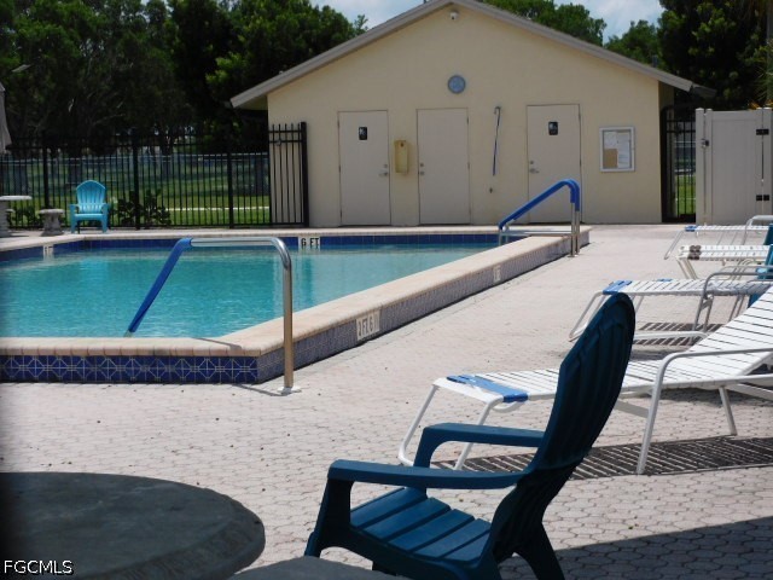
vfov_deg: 18.4
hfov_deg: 24.4
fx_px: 1786
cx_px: 386
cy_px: 290
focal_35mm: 80
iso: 125
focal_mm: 14.3
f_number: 5
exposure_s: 1/1250
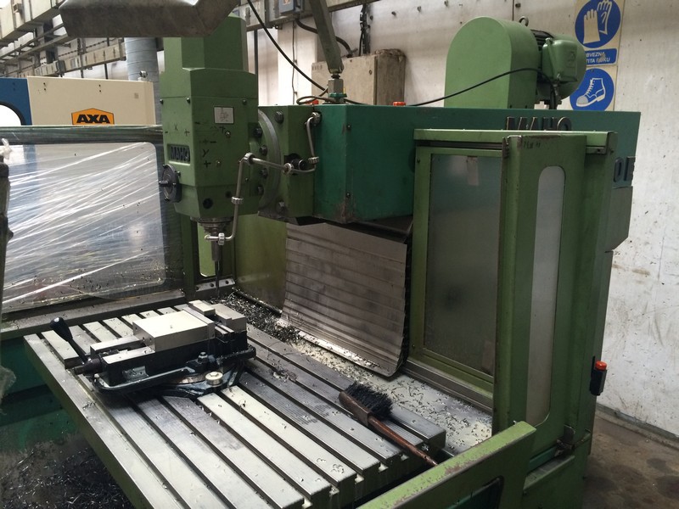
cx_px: 340
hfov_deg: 61.7
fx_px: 569
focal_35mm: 29
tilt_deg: -13.4
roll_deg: -1.2
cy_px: 254
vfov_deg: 48.2
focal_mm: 4.15
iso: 125
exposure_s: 1/30
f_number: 2.2
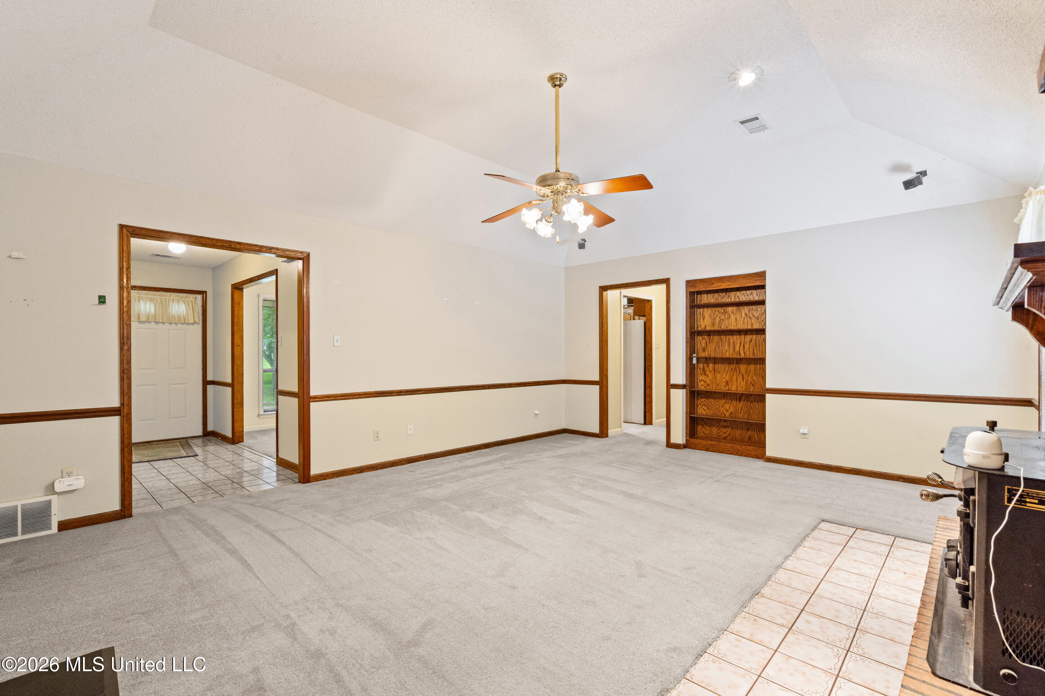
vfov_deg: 73.7
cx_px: 522
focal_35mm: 16
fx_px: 464
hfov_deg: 96.7
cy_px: 348
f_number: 9.5
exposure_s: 1/8
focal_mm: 16
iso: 800
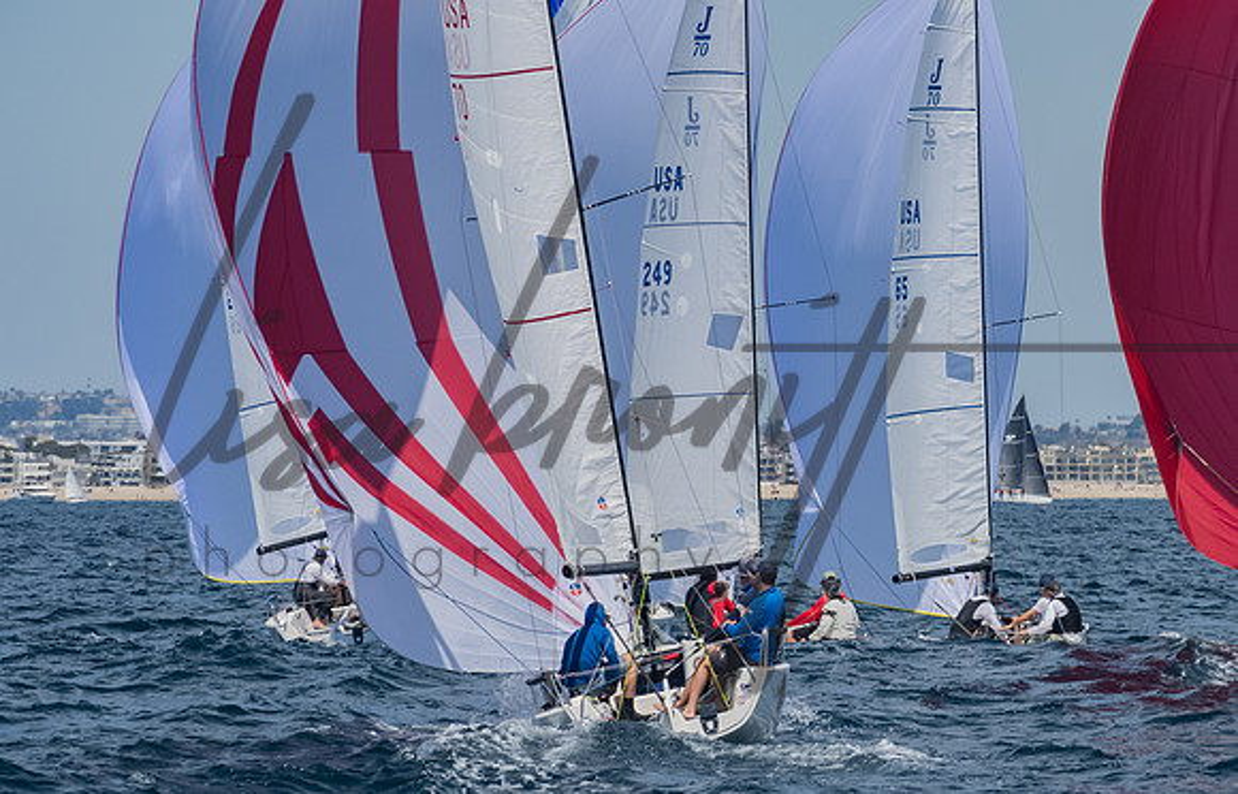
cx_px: 715
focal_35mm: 336
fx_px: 11427
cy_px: 475
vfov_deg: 4.0
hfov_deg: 6.2
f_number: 14
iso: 640
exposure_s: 1/1000
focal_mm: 190
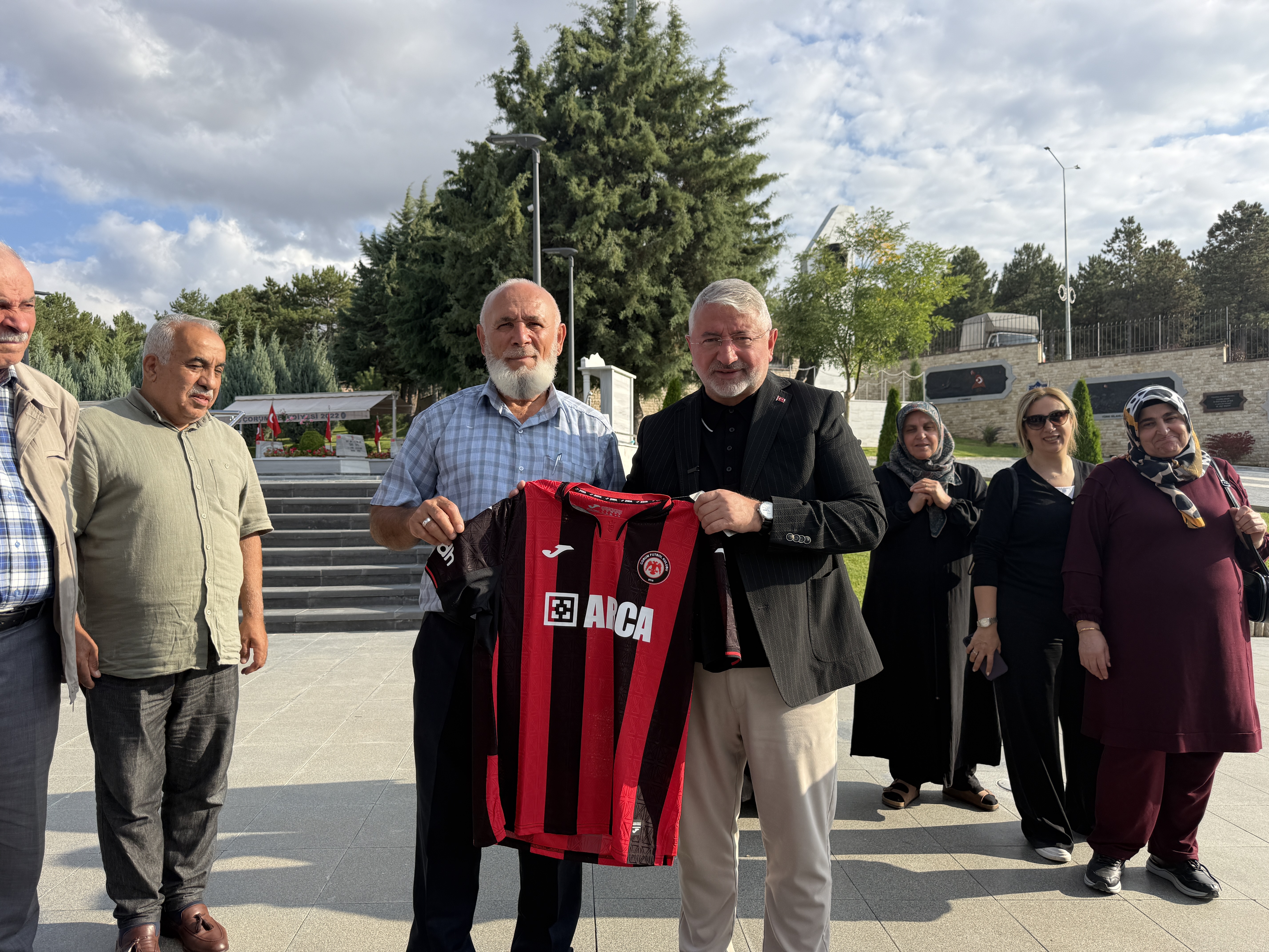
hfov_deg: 71.6
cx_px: 634
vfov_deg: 56.8
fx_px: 880
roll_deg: +0.1
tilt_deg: +1.0
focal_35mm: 24
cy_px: 476
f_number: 1.78
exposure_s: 1/2703
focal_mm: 6.76
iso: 80
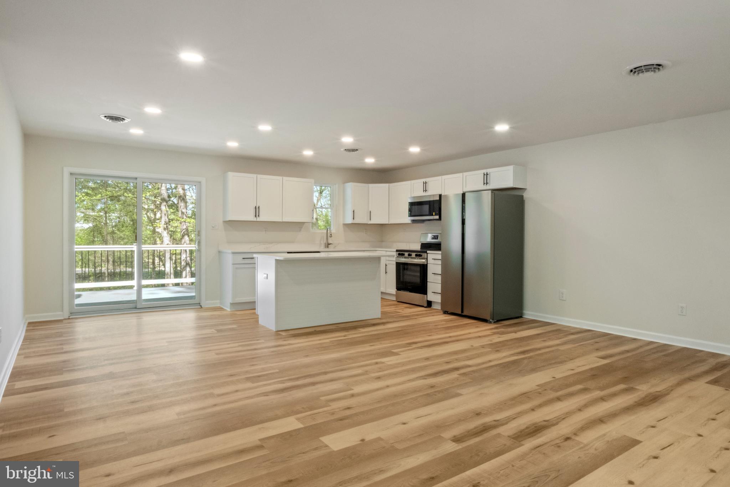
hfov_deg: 81.2
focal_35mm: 21
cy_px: 244
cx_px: 365
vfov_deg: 59.5
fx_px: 426
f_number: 22
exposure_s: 1/3
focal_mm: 13.8
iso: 3200
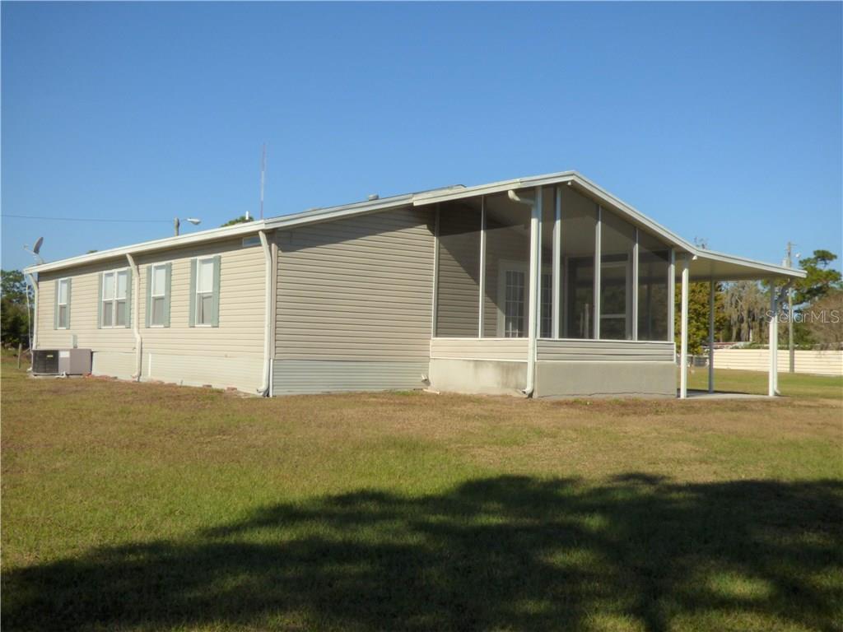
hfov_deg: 47.9
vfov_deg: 36.8
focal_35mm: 39
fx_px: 950
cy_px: 316
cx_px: 422
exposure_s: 1/400
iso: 100
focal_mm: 7.07
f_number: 8
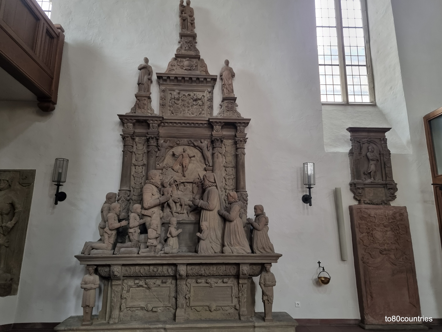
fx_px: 306
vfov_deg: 56.8
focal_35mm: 24
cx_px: 221
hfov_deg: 71.6
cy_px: 166
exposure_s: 1/50
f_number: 1.8
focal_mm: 6.7
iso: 200
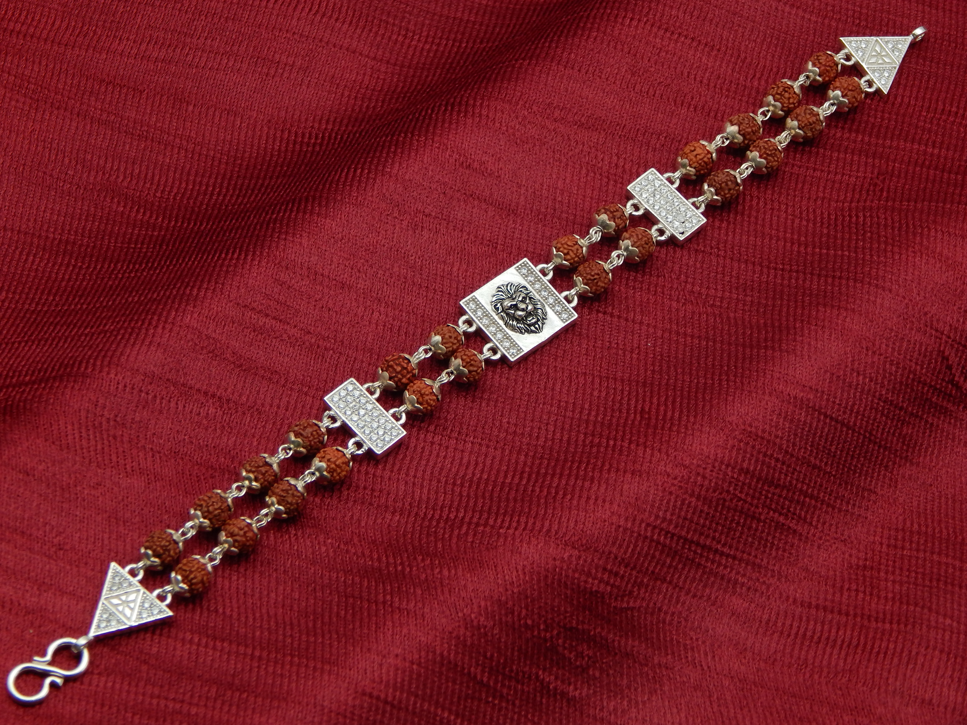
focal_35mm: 131
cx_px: 484
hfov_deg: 15.1
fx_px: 3659
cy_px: 362
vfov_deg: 11.3
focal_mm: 23.4
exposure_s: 1/100
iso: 125
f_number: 4.8
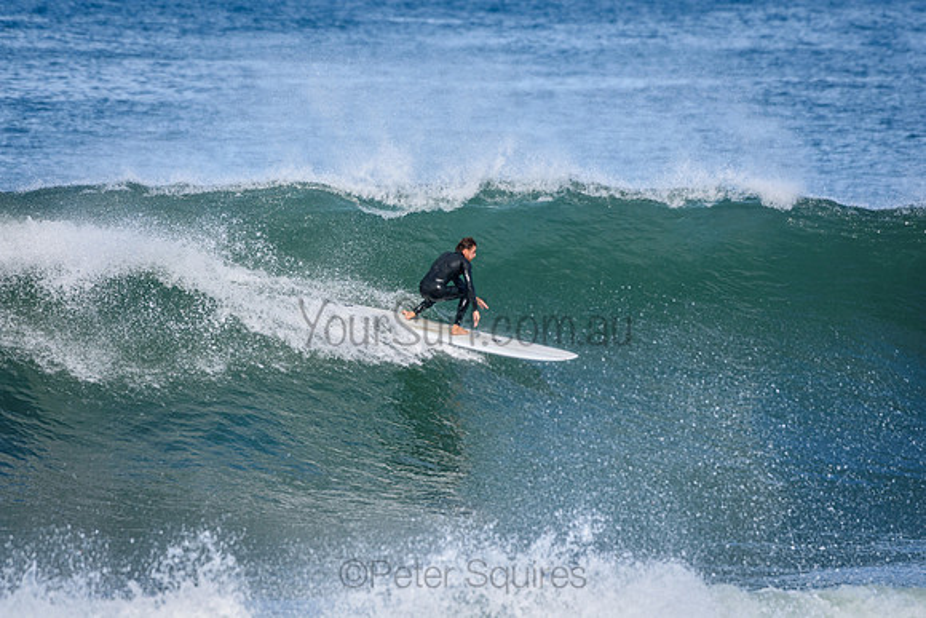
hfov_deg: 3.6
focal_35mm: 570
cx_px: 463
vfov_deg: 2.4
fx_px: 14664
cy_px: 309
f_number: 5.6
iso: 500
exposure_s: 1/2000
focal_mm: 380
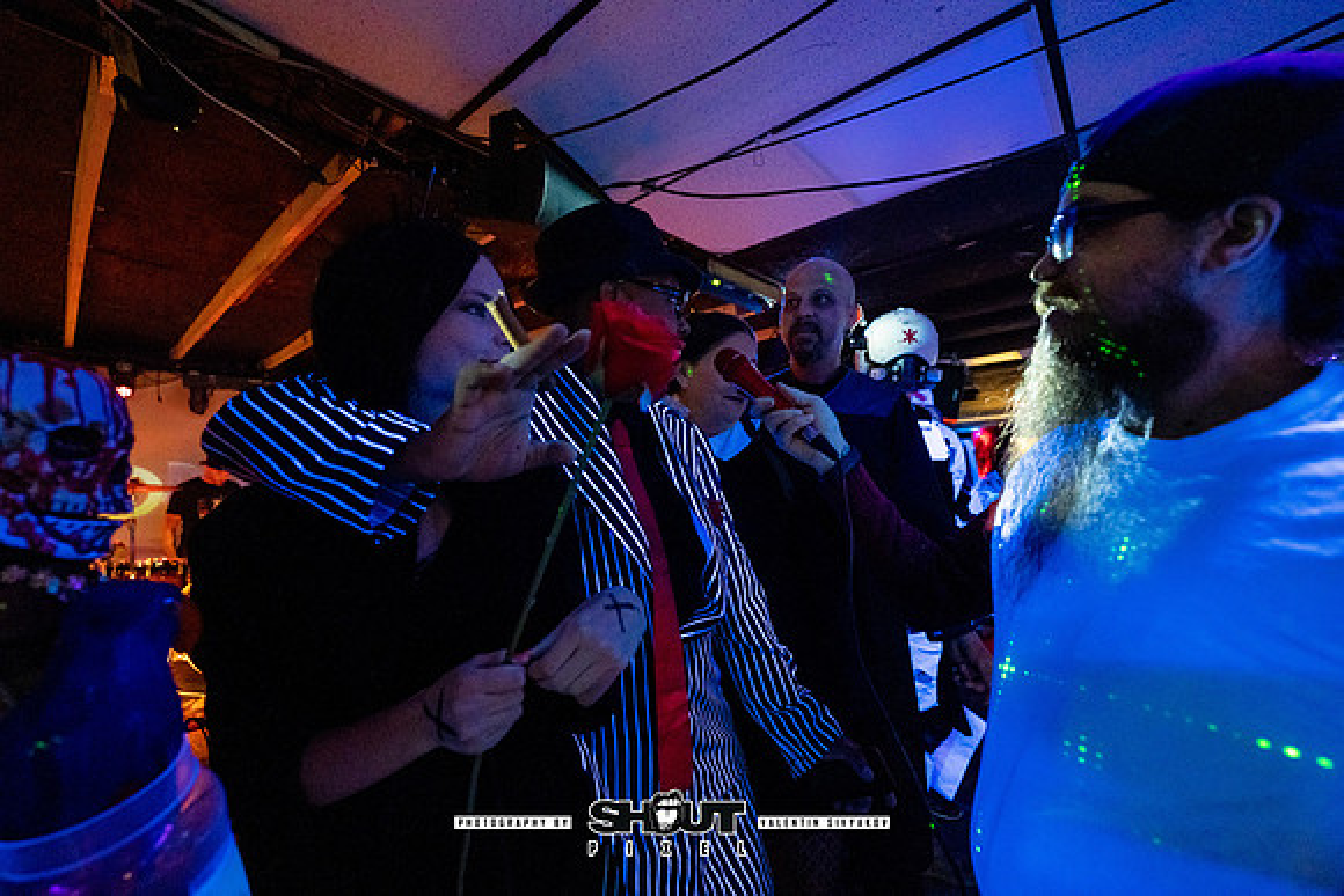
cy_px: 448
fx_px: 523
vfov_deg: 81.2
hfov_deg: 104.2
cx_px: 672
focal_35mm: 14
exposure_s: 1/160
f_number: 2.8
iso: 3200
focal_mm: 14
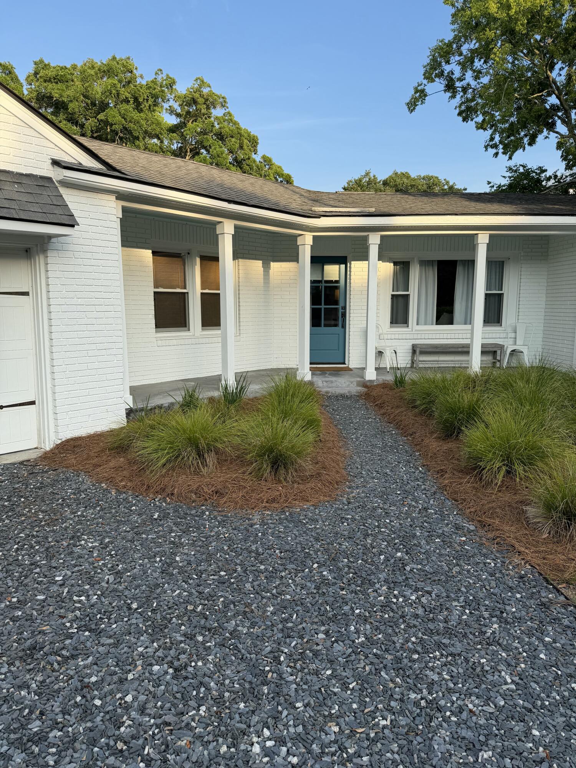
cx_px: 288
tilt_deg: -9.1
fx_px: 532
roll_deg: -0.6
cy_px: 384
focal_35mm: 24
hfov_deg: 56.8
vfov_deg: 71.6
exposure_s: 1/1106
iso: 80
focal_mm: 6.76
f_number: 1.78
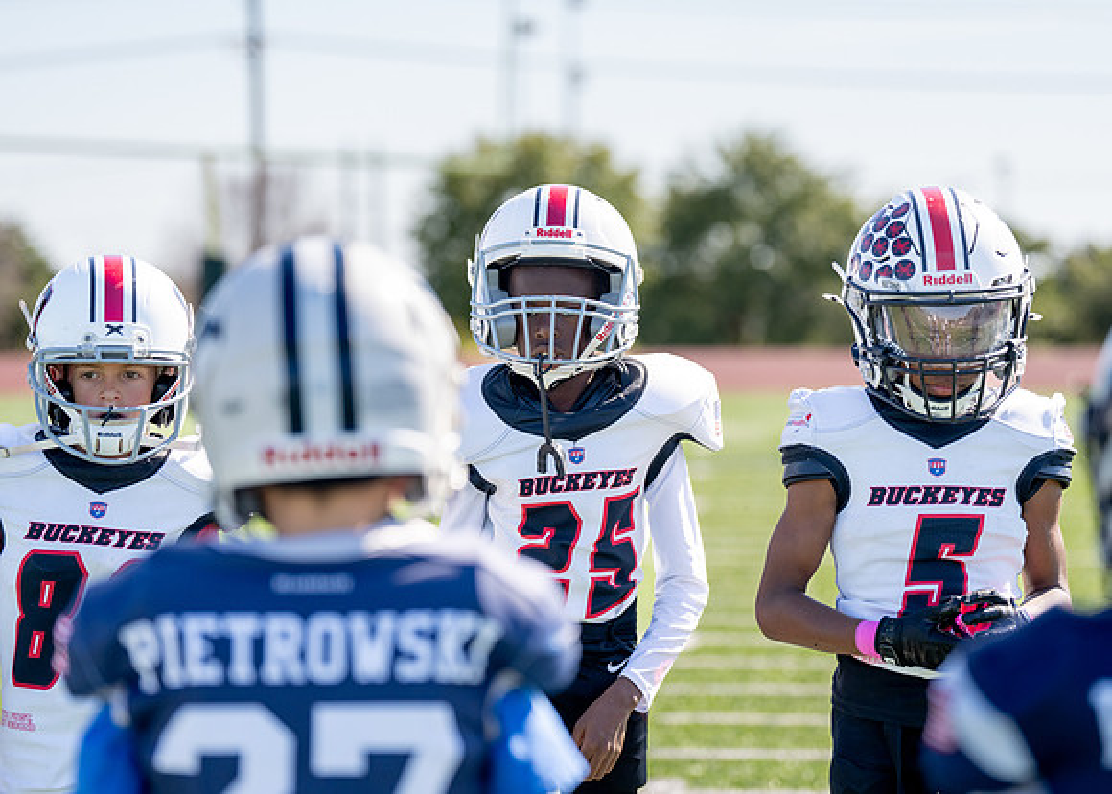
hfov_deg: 16.3
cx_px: 588
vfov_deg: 11.7
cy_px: 407
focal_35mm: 123
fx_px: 3883
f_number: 2.8
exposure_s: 1/2000
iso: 250
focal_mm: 112
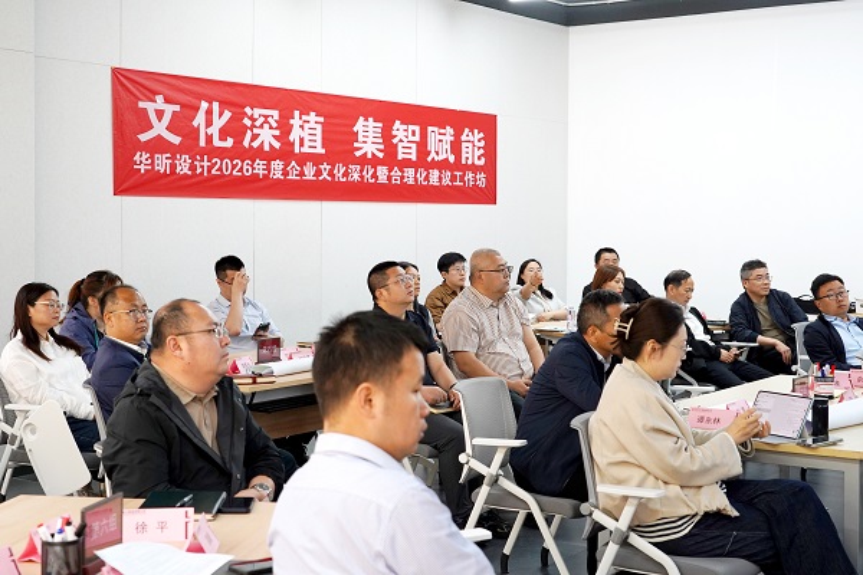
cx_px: 432
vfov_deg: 28.1
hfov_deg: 41.1
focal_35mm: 48
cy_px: 288
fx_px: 1151
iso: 2000
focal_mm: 48
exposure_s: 1/100
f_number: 5.6
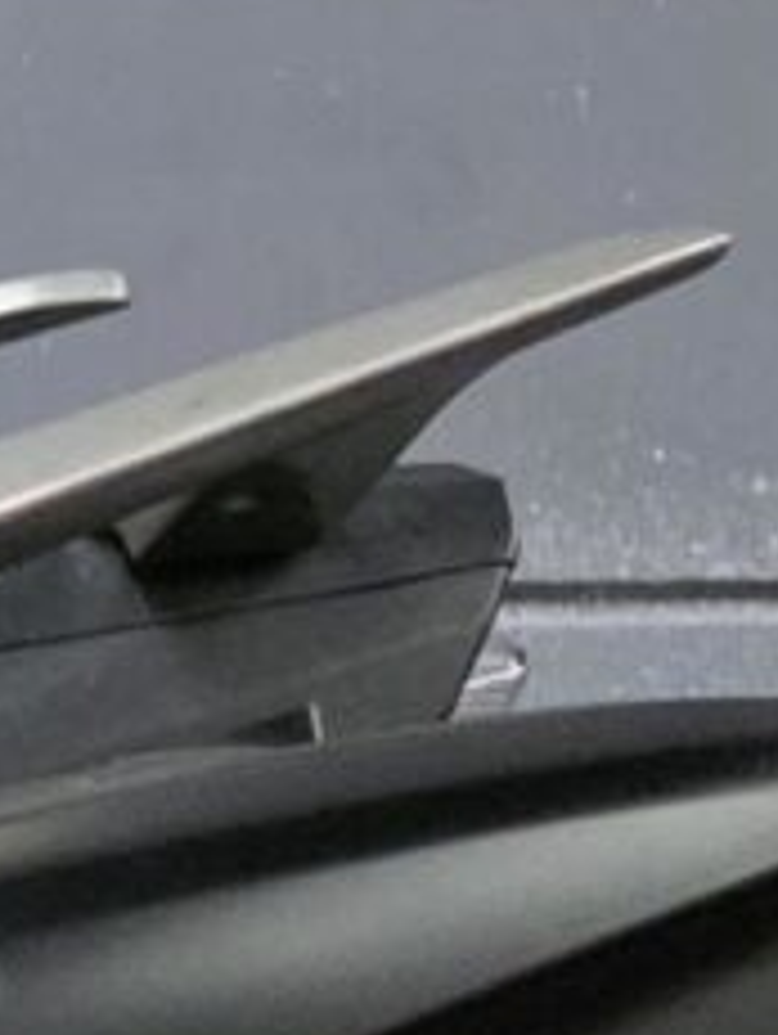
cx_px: -3692
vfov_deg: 8.1
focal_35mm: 238
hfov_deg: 4.7
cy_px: 1658
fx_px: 7119
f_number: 1.7
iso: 1600
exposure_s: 1/100
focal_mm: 6.25
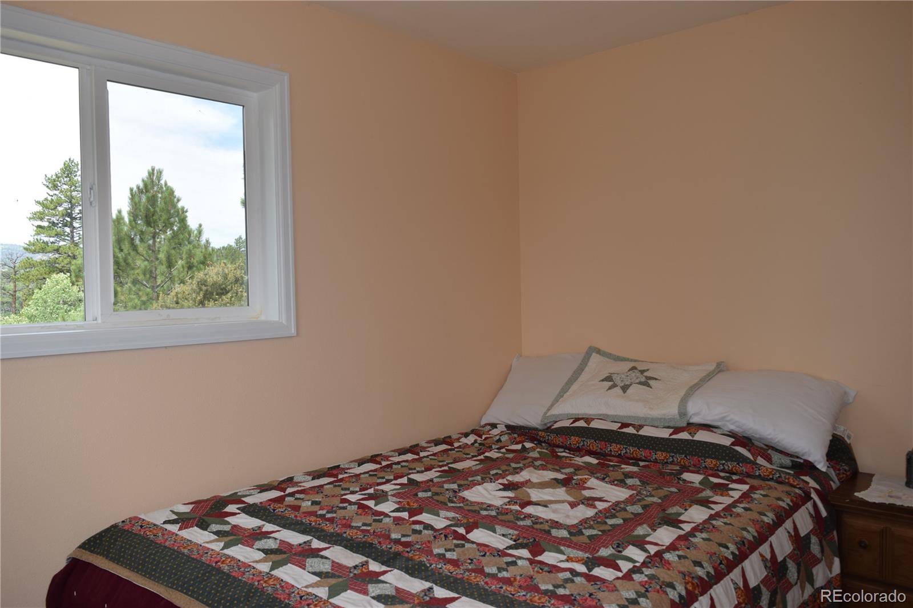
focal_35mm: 27
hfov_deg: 67.4
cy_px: 304
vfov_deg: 47.9
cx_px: 456
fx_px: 685
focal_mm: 18
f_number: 5.6
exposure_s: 1/125
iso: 125
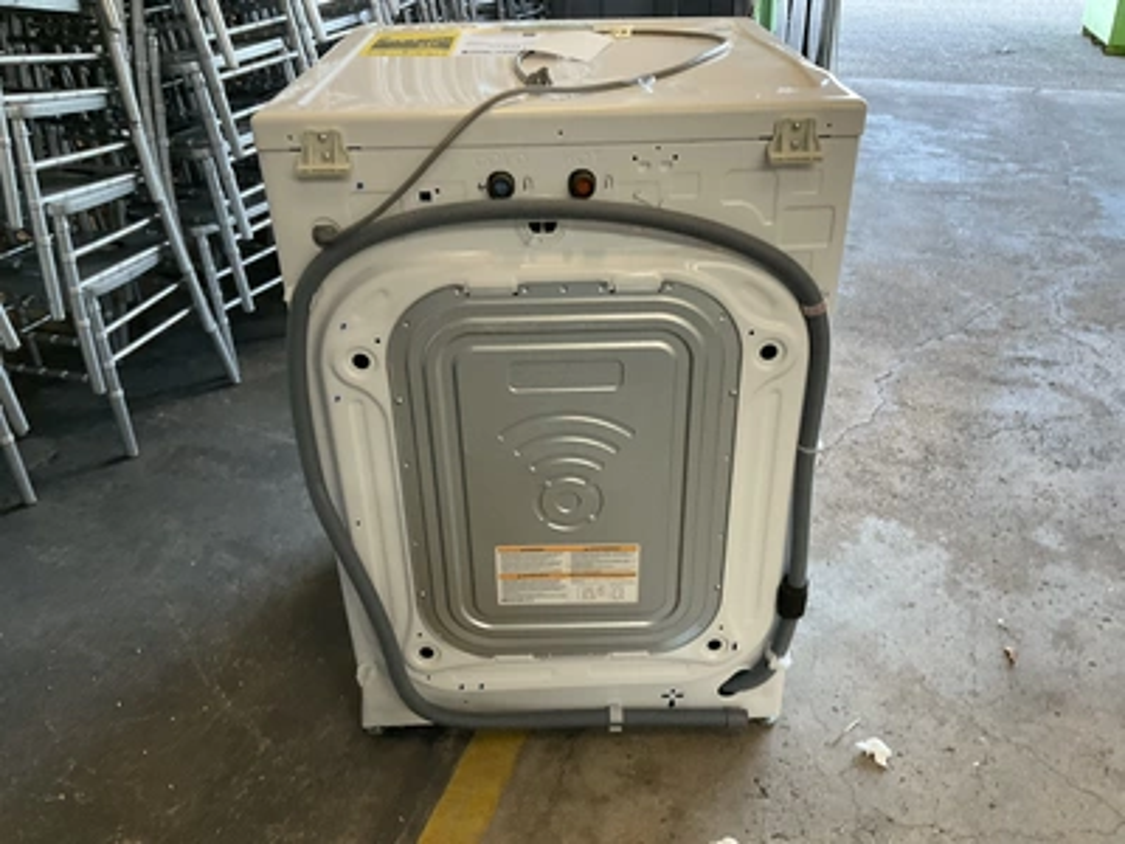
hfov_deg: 61.7
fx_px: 942
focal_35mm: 29
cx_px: 562
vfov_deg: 48.2
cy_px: 422
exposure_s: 1/60
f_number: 1.8
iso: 125
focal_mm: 3
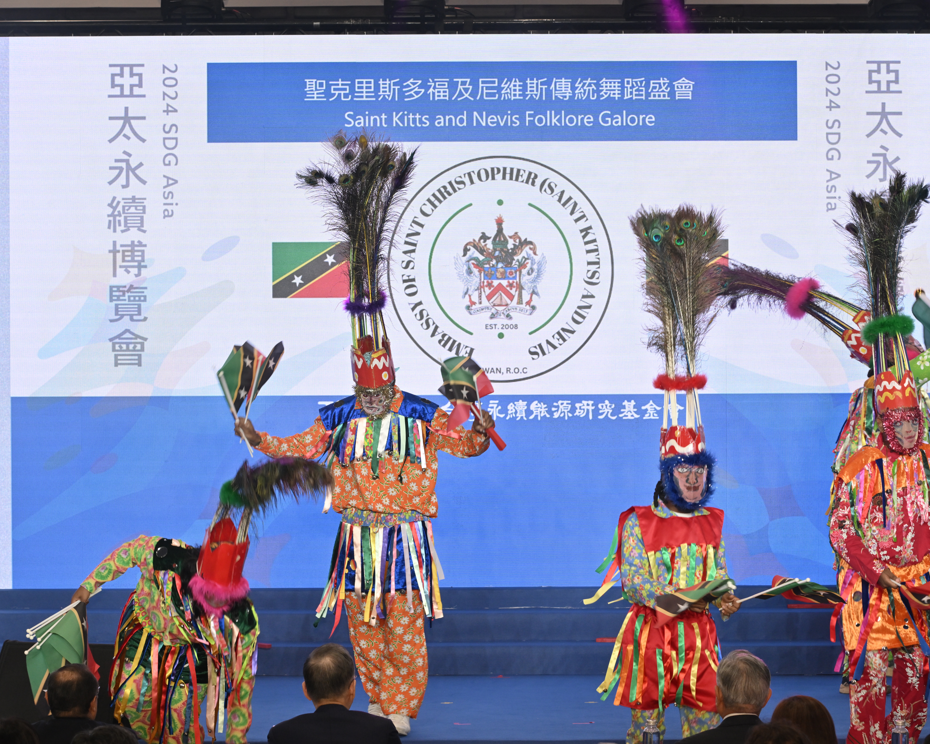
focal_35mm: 131
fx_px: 3606
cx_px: 502
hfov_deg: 14.7
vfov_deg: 11.8
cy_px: 373
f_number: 8
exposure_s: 1/160
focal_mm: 116
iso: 800
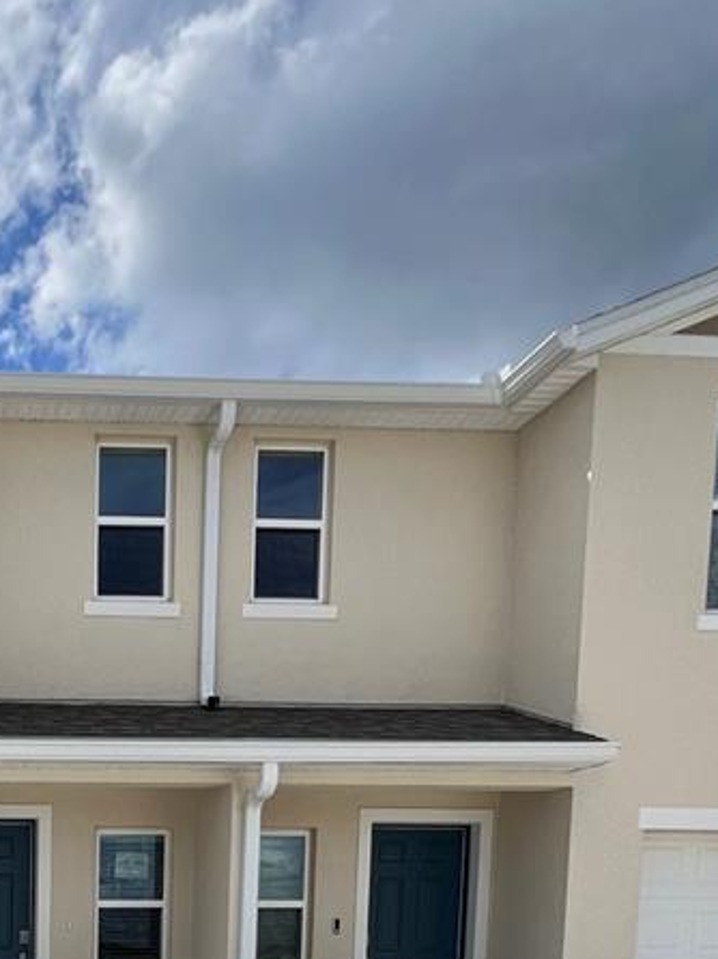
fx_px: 969
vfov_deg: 42.2
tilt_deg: -4.1
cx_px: -80
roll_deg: -0.7
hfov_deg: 34.8
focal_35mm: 35
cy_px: 1043
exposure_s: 1/2660
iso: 32
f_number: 1.8
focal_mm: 1.57
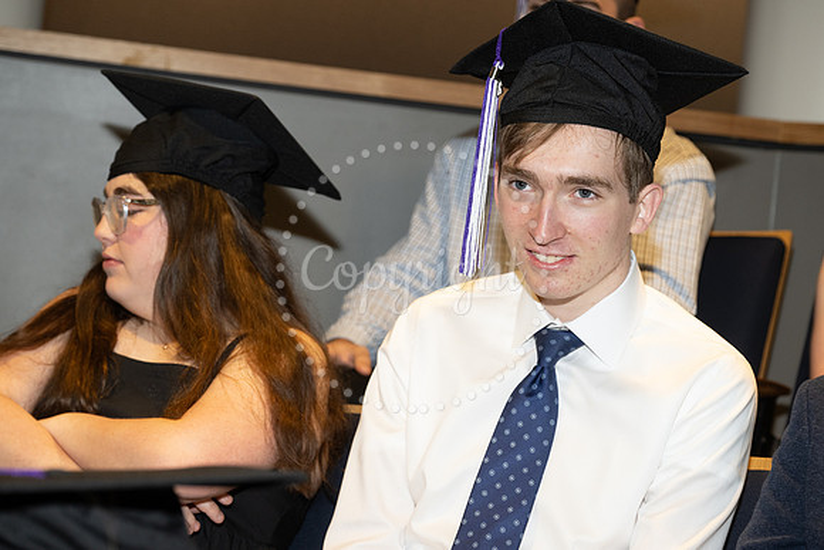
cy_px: 275
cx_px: 412
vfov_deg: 16.9
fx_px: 1854
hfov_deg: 25.1
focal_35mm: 81
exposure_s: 1/125
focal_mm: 81
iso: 1000
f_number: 5
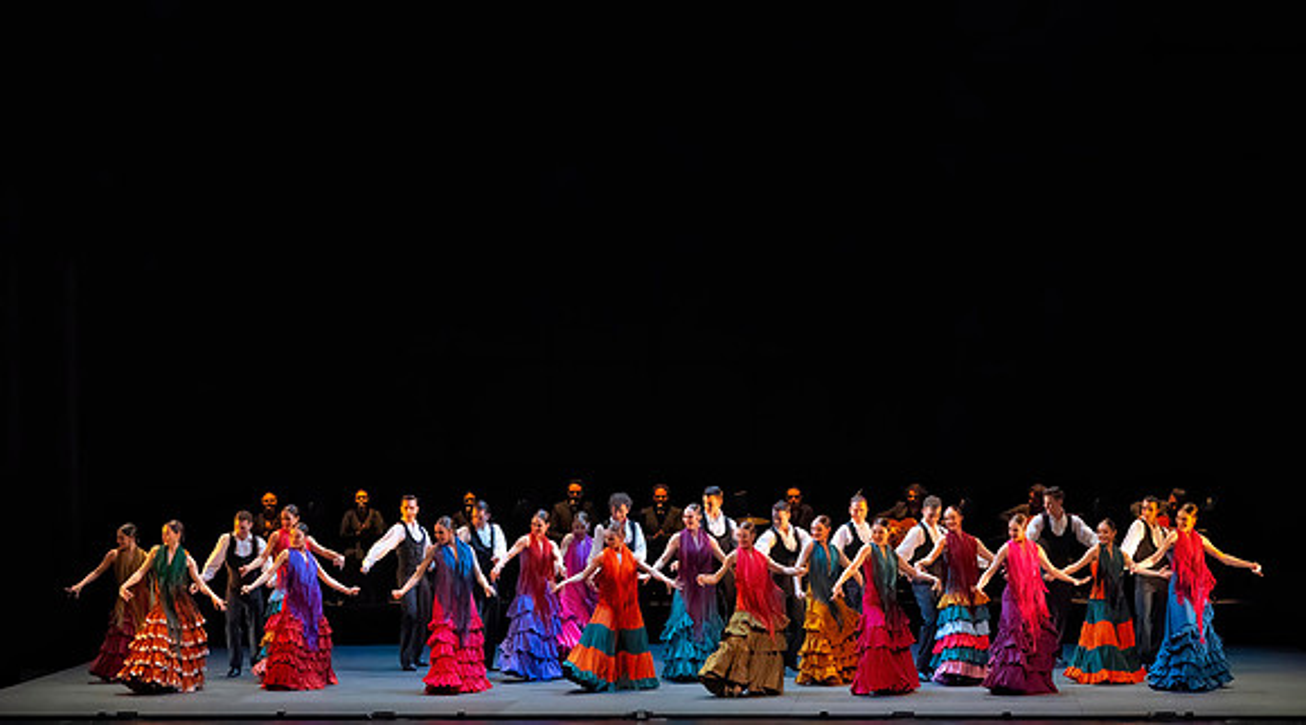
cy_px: 453
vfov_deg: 11.0
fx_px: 3776
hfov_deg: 19.6
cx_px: 671
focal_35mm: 109
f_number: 9
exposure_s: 1/400
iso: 16000
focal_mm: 100
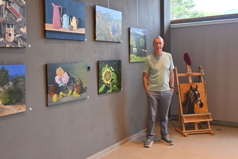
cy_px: 80
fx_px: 258
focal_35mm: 39
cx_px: 119
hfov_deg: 49.6
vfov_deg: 34.2
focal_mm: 26
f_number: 4.5
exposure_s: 1/40
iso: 160
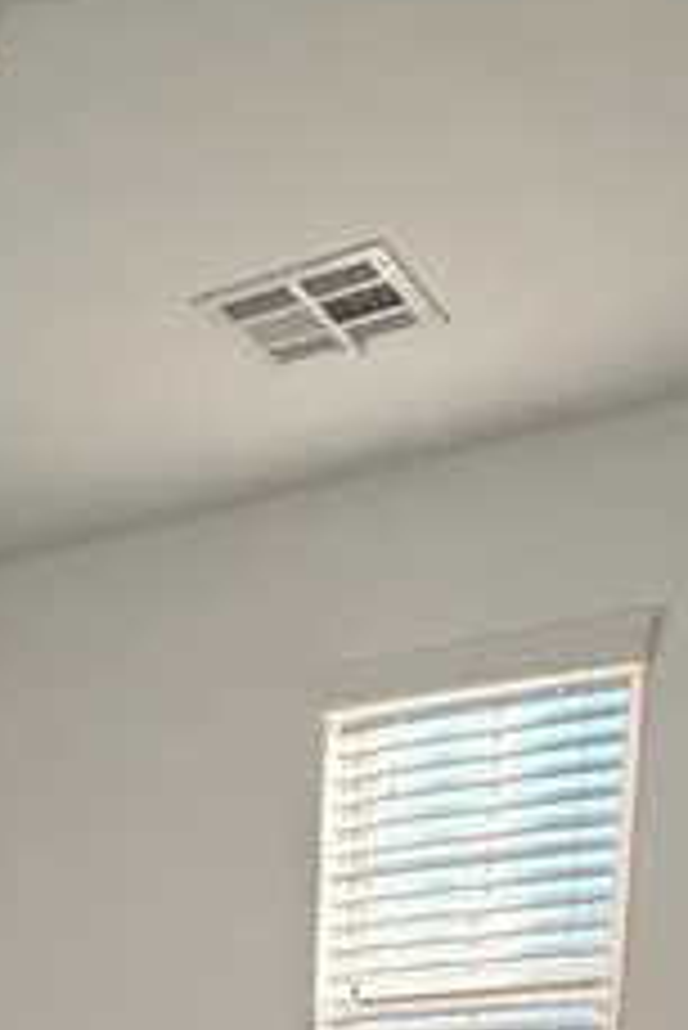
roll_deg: -0.1
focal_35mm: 65
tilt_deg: -13.5
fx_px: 1860
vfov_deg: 23.0
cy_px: 1660
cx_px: -126
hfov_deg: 19.8
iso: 250
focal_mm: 2.22
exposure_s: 1/60
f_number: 2.2
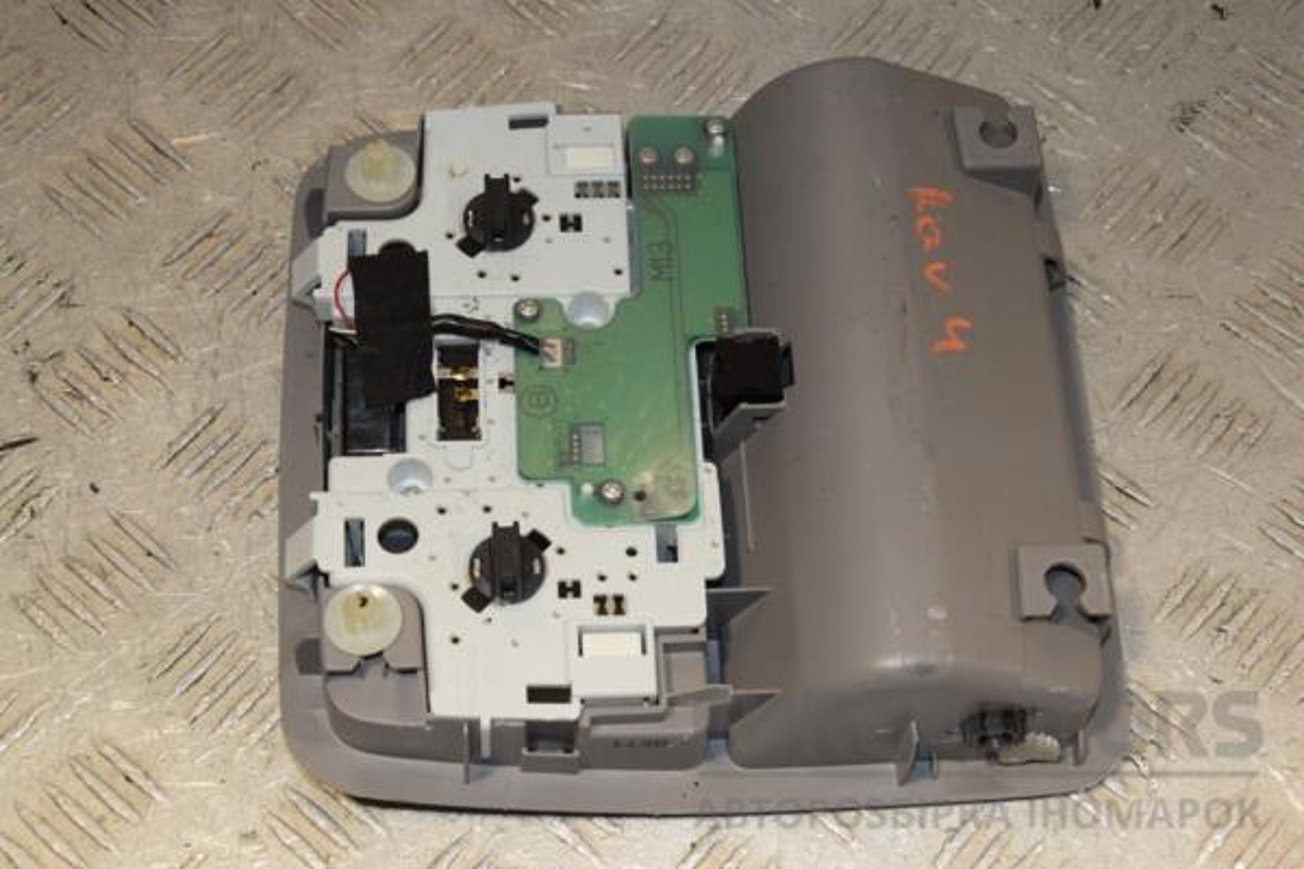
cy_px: 434
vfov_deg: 20.2
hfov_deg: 29.9
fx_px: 2445
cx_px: 652
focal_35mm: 68
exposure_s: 1/200
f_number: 11
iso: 800
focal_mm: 45
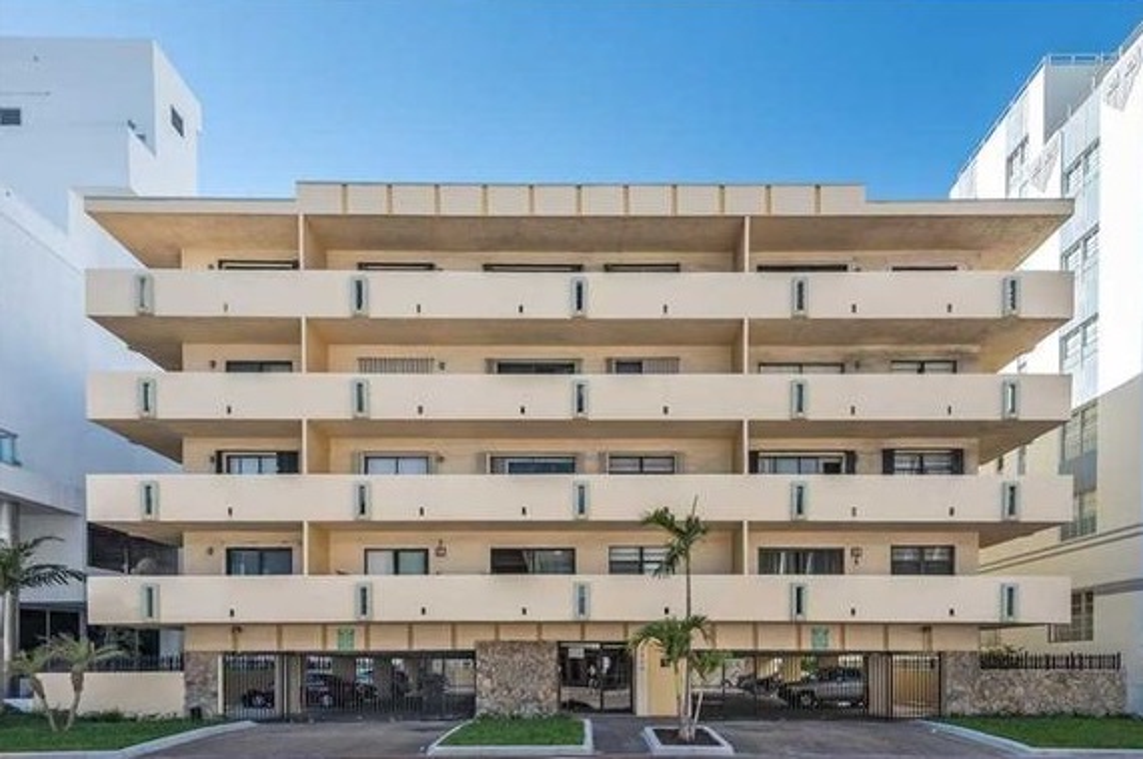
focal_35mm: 27
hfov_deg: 67.5
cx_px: 572
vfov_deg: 47.8
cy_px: 380
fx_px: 856
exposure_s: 1/160
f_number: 9
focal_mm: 18
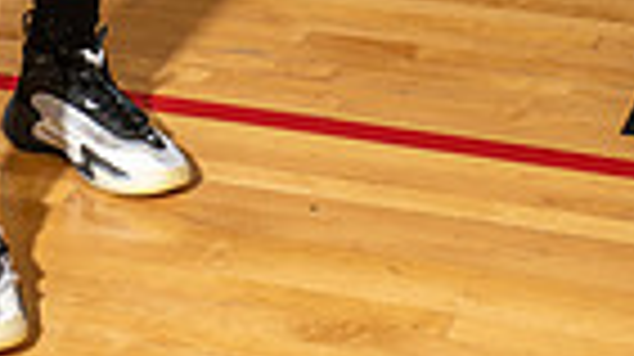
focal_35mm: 154
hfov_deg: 13.9
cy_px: -554
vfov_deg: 7.3
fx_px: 2586
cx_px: 121
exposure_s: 1/250
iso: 320
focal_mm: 46
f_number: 6.3
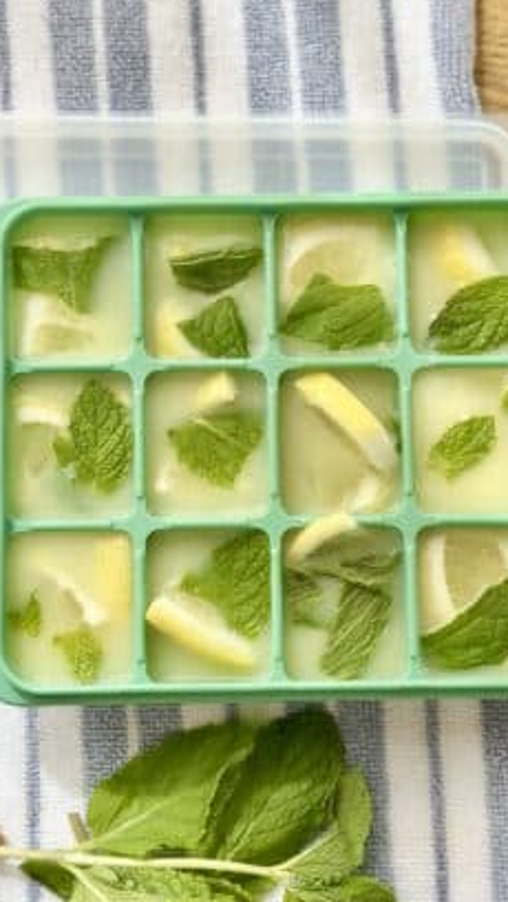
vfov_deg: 32.8
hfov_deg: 18.8
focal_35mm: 64
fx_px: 1533
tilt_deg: -86.3
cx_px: 330
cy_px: 465
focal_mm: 6.86
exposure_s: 1/1199
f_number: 1.78
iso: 80
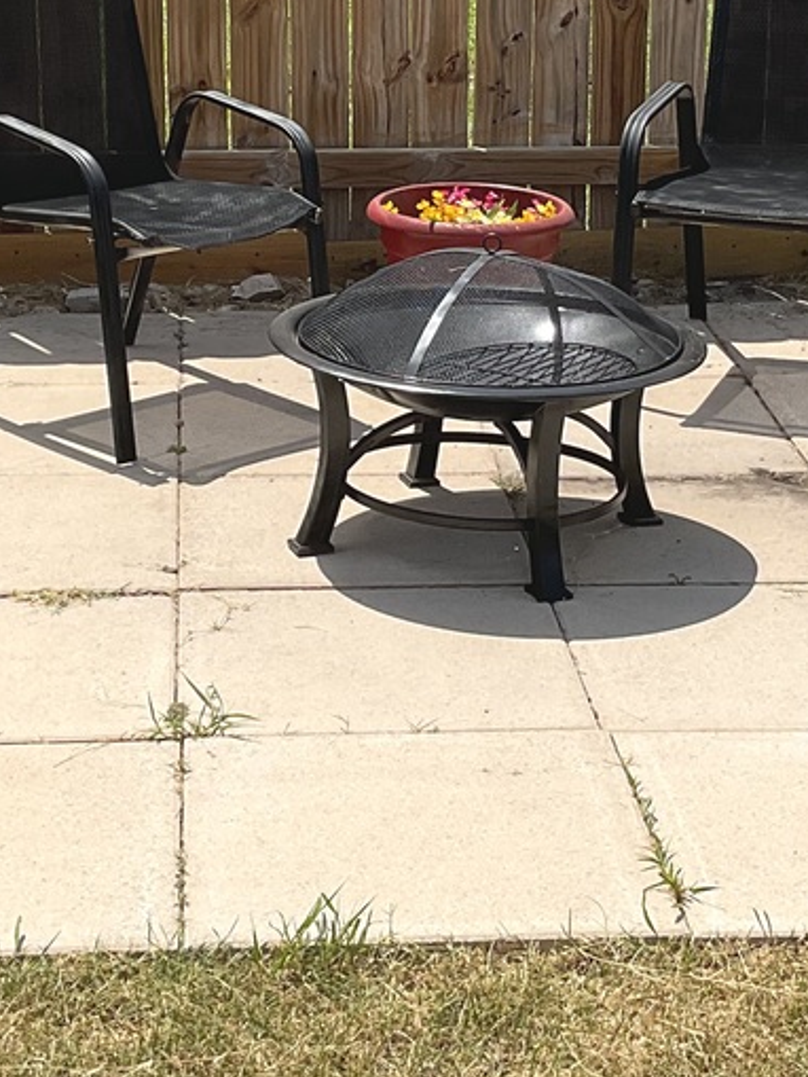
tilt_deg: -15.6
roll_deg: -1.2
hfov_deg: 18.0
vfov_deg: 23.7
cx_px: 467
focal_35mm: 82
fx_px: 2551
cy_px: 311
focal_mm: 3
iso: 16
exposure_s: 1/2667
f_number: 1.8
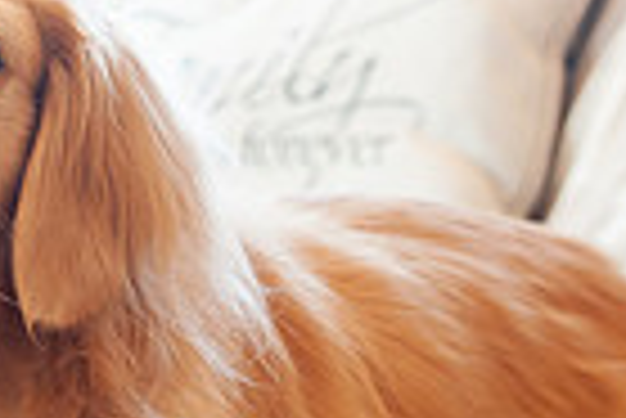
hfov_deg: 10.9
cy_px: 218
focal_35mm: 183
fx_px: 3185
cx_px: -213
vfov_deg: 7.5
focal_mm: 34
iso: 1000
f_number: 2.8
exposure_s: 1/125
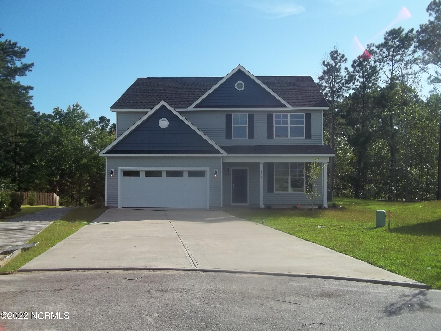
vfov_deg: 44.2
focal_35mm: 32
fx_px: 408
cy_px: 166
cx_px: 220
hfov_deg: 56.8
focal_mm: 5.7
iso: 64
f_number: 8.8
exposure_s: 1/160
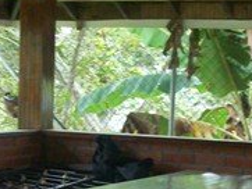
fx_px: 823
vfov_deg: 12.6
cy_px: 256
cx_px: 60
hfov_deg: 17.3
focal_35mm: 113
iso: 160
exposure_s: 1/125
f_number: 2.9
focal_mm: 5.7
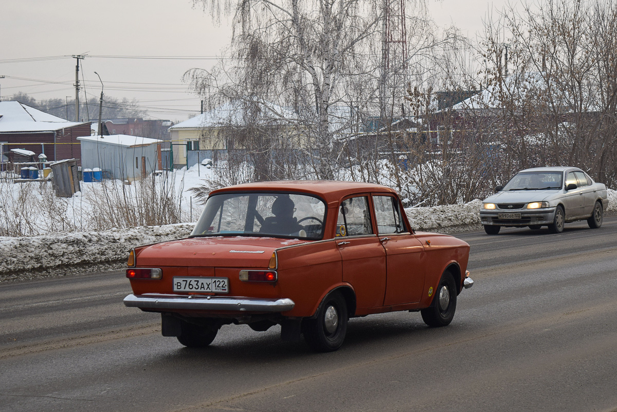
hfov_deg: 24.6
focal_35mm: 82
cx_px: 308
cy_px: 206
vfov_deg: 16.6
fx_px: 1414
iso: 200
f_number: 5.6
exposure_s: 1/640
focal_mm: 55
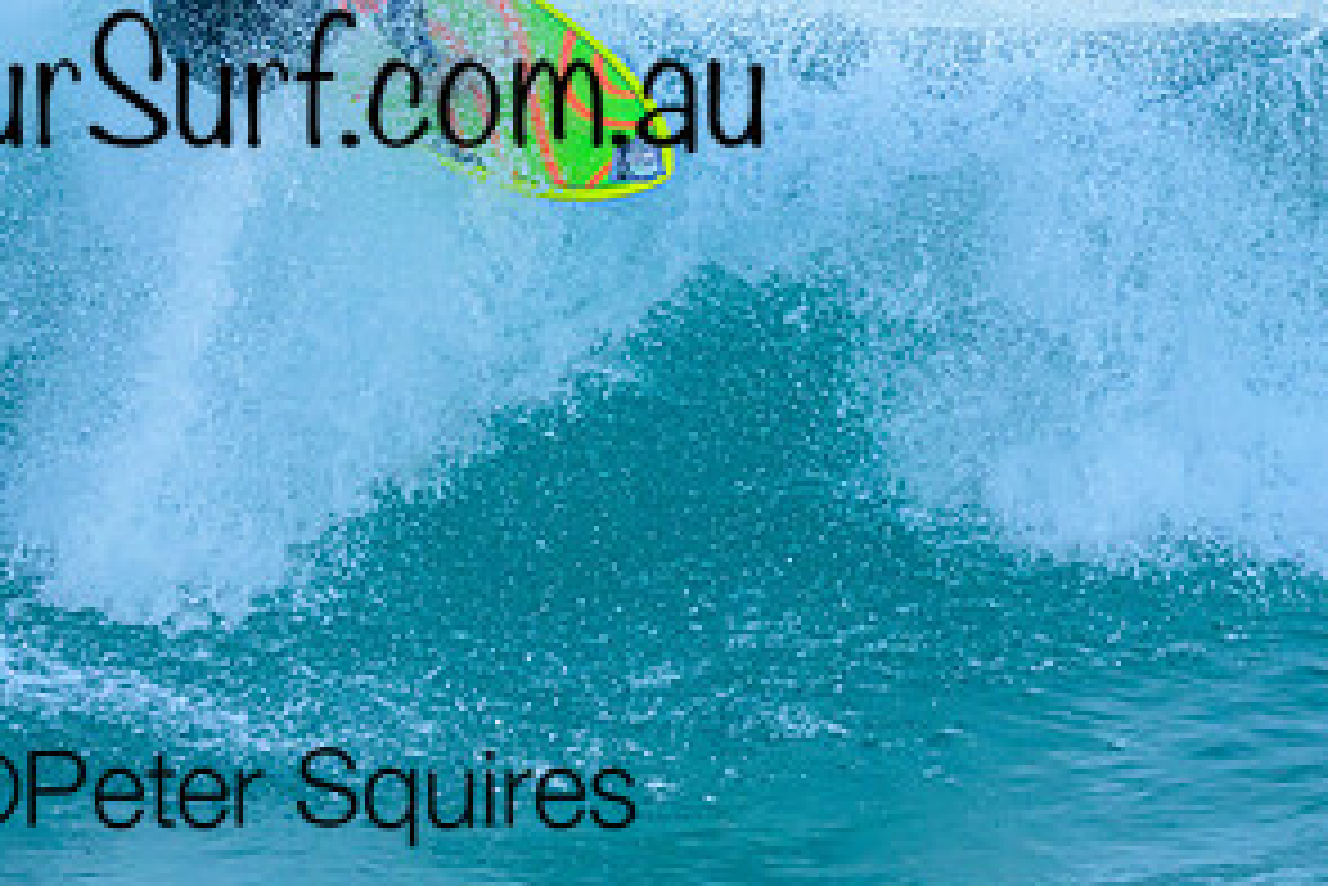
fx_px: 60229
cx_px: 337
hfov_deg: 1.3
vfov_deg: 0.8
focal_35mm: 1632
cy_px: 49
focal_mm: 800
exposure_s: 1/1250
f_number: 6.3
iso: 2200
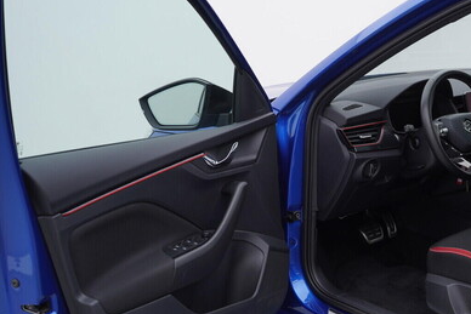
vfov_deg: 26.5
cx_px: 333
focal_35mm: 51
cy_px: 172
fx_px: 667
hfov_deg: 38.2
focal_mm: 24
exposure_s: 1/80
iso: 125
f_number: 4
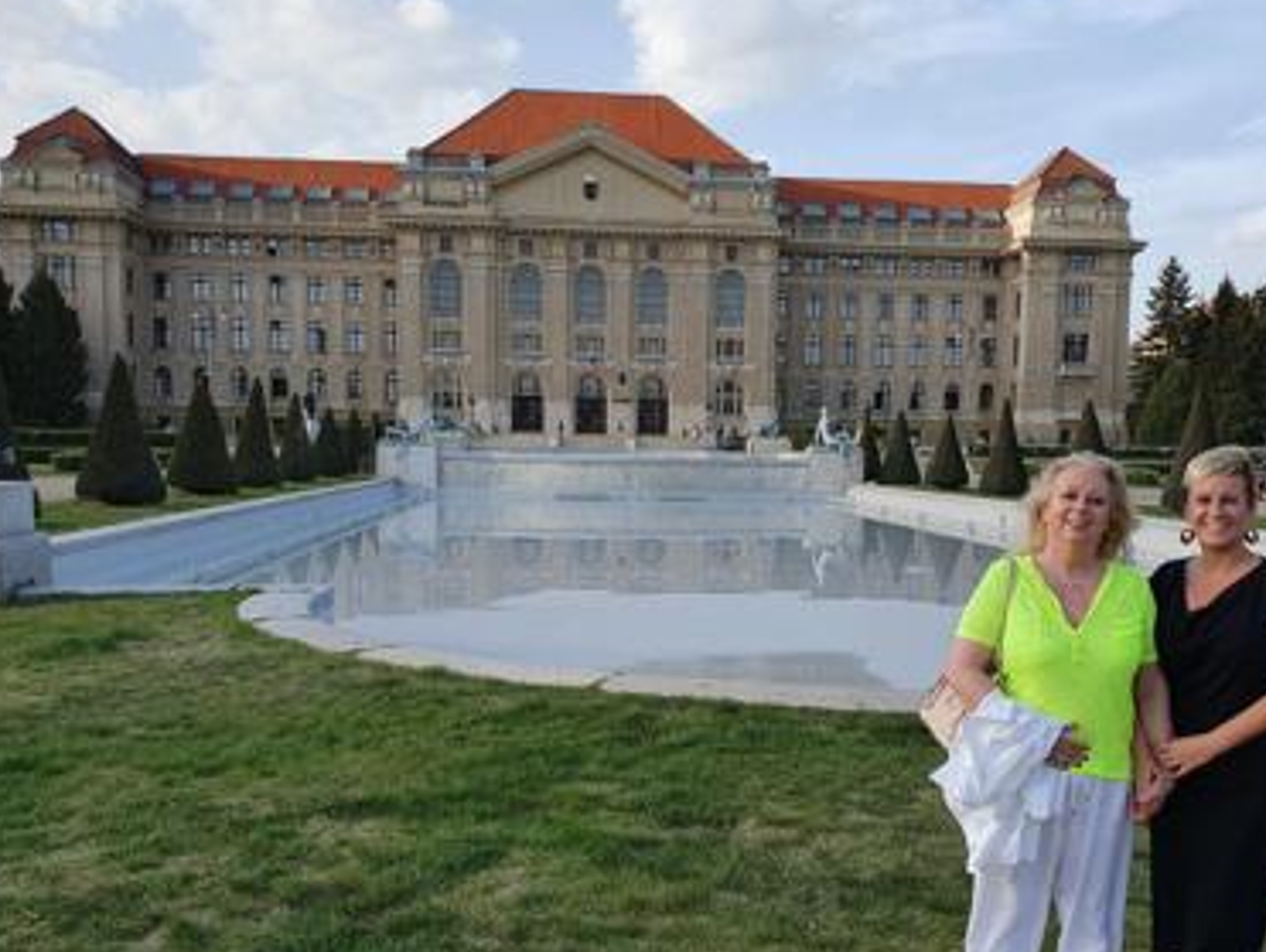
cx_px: 723
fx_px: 1281
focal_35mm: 35
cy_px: 568
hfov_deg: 52.4
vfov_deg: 40.6
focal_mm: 4.32
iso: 50
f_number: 2.4
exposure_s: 1/658
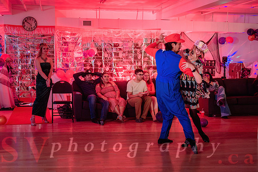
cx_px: 129
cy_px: 86
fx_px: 373
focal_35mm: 52
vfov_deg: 26.0
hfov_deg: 38.2
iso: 800
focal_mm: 52
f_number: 3.5
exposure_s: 1/100
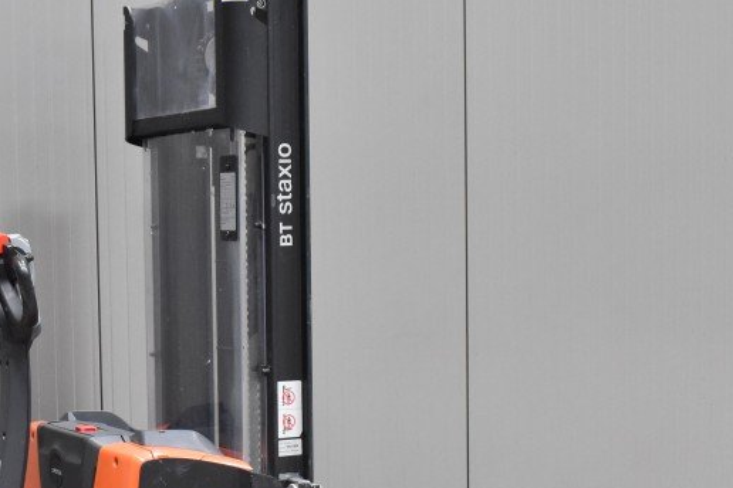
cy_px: 396
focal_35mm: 87
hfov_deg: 23.1
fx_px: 1775
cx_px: 192
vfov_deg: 15.6
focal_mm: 25
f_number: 5
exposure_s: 1/30
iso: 1600
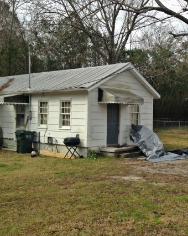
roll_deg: -0.8
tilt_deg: -2.3
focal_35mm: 44
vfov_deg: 42.0
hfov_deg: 33.2
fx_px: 306
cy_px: 119
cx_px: 151
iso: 50
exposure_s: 1/1153
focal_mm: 4.12
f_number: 2.4
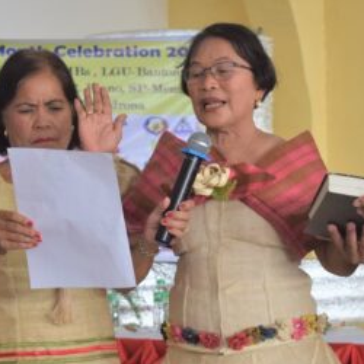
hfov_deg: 9.9
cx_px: 215
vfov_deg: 9.9
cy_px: 175
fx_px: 2094
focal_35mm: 176
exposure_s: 1/160
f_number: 5.3
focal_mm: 46
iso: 800
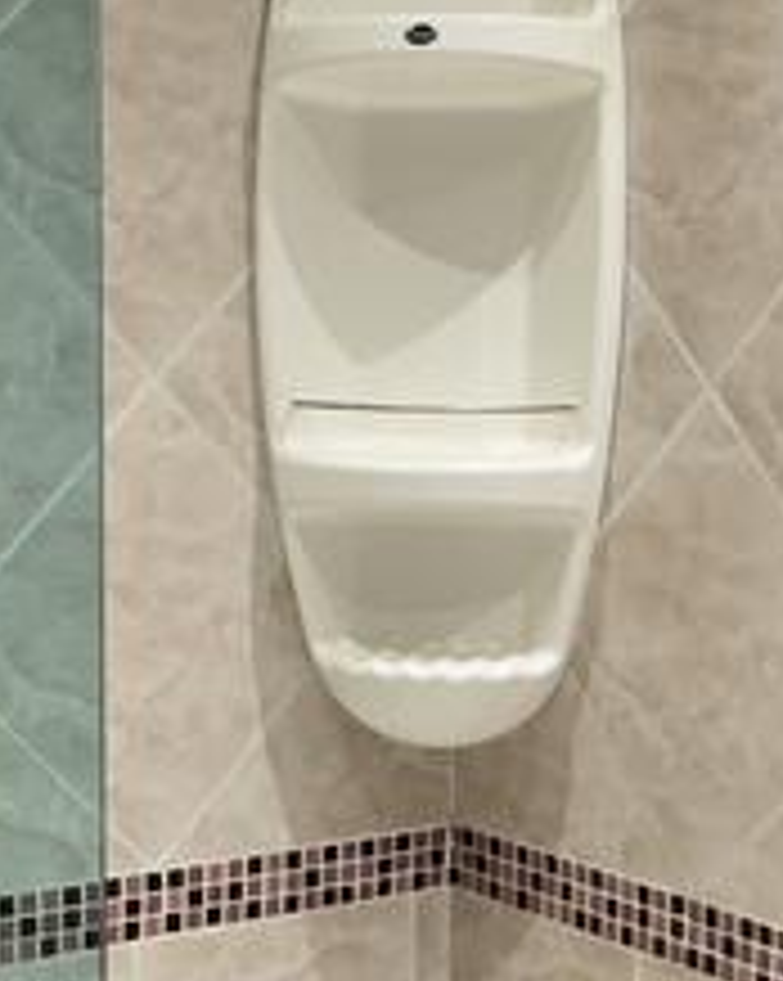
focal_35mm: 78
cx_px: 362
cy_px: 562
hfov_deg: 19.6
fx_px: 2263
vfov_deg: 24.4
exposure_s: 1/100
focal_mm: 2.22
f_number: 2.2
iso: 250
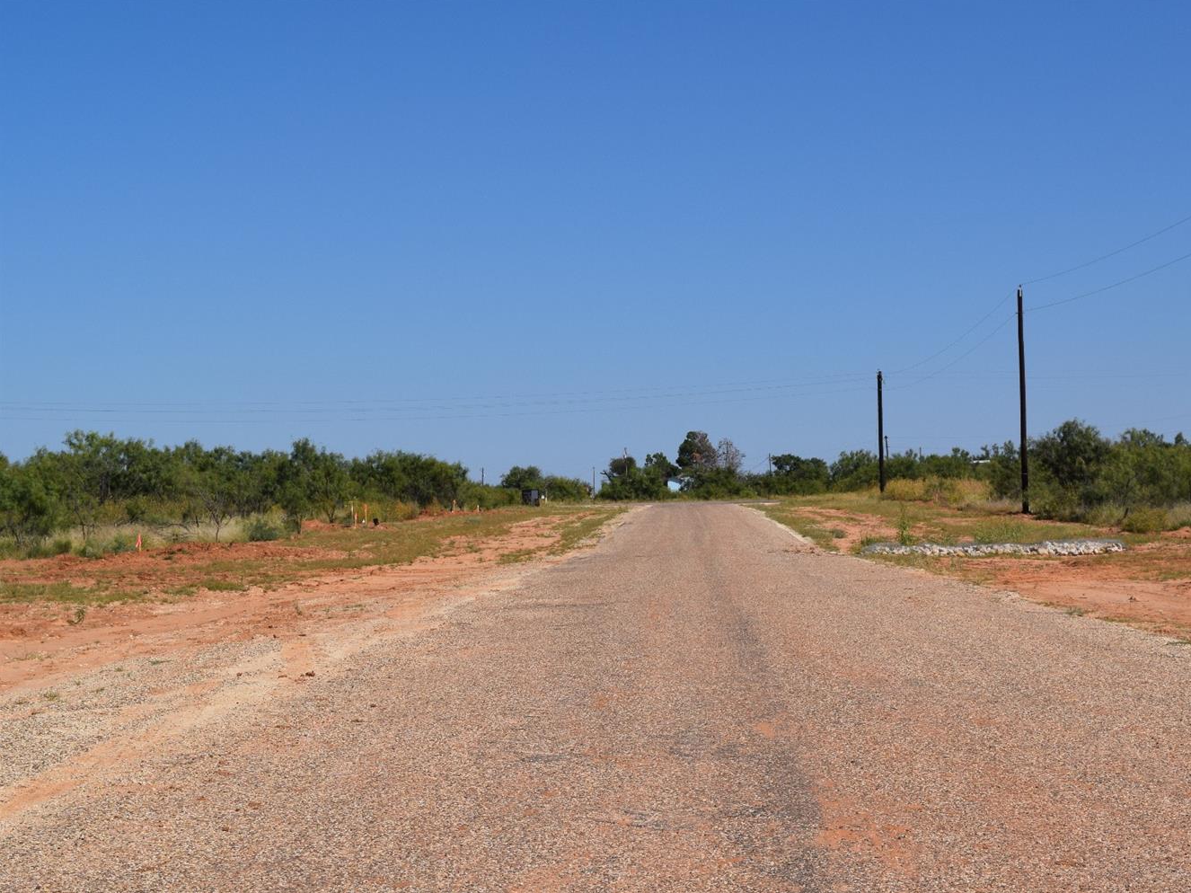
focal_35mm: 62
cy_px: 446
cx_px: 673
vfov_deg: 23.6
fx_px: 2133
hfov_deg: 31.2
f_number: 11
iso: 200
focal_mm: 38
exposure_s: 1/500
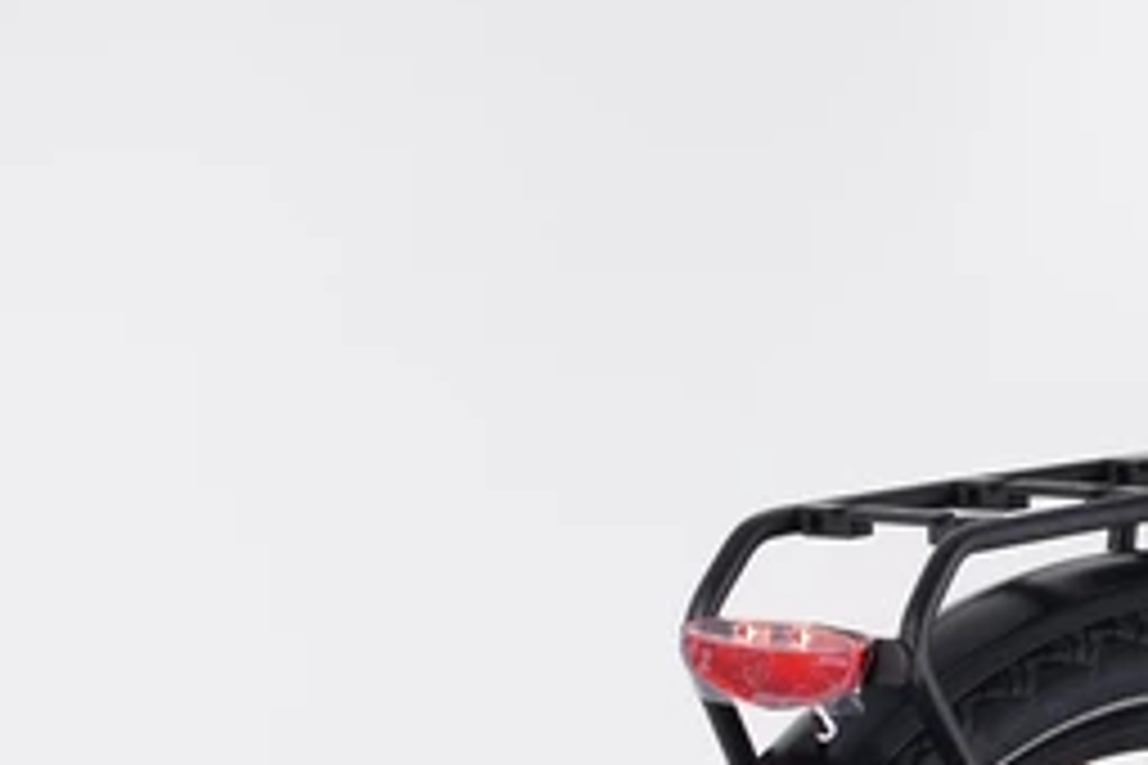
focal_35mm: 294
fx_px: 9375
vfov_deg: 4.7
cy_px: 911
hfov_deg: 6.9
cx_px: 1657
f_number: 10
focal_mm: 75
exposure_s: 1/160
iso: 320
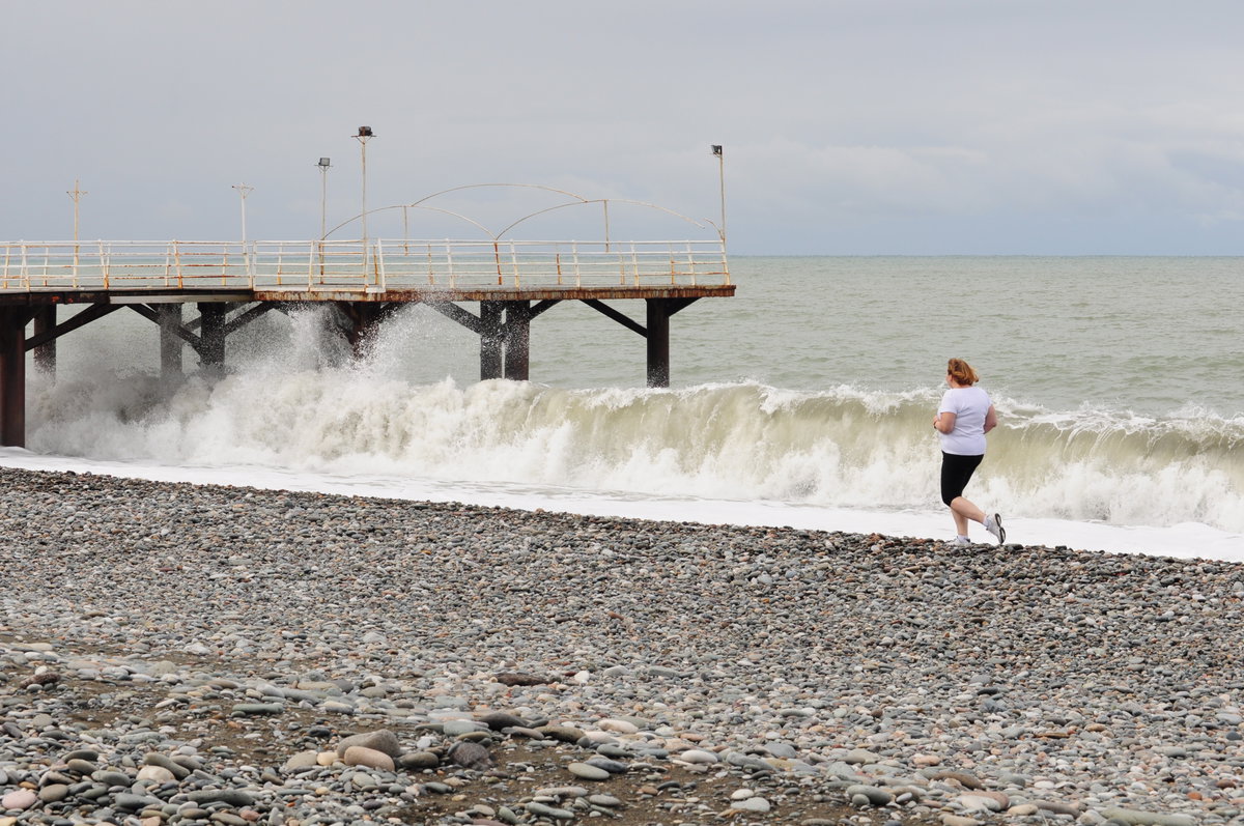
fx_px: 2588
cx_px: 622
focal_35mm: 75
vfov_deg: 18.1
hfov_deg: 27.0
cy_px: 413
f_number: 11
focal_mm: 50
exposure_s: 1/500
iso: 320
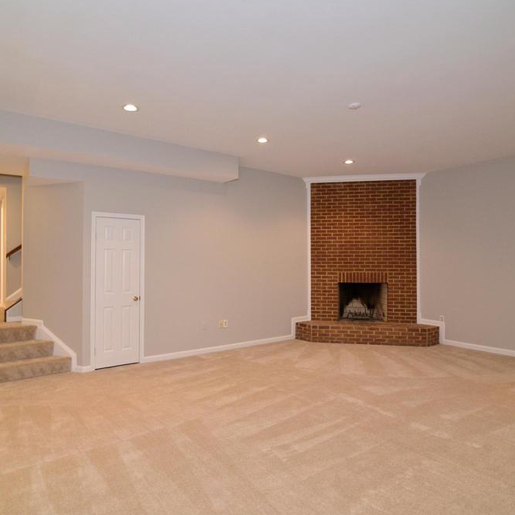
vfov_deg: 72.1
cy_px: 256
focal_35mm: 21
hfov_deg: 72.0
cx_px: 235
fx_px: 353
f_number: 5
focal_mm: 16
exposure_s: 1/80
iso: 2500
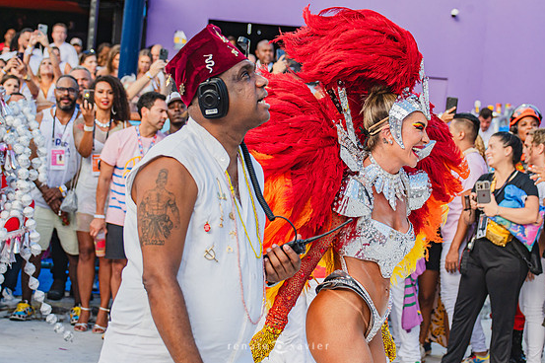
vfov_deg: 13.4
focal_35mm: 102
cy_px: 146
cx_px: 275
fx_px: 1543
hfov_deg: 20.0
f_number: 5.6
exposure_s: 1/1600
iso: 400
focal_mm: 85
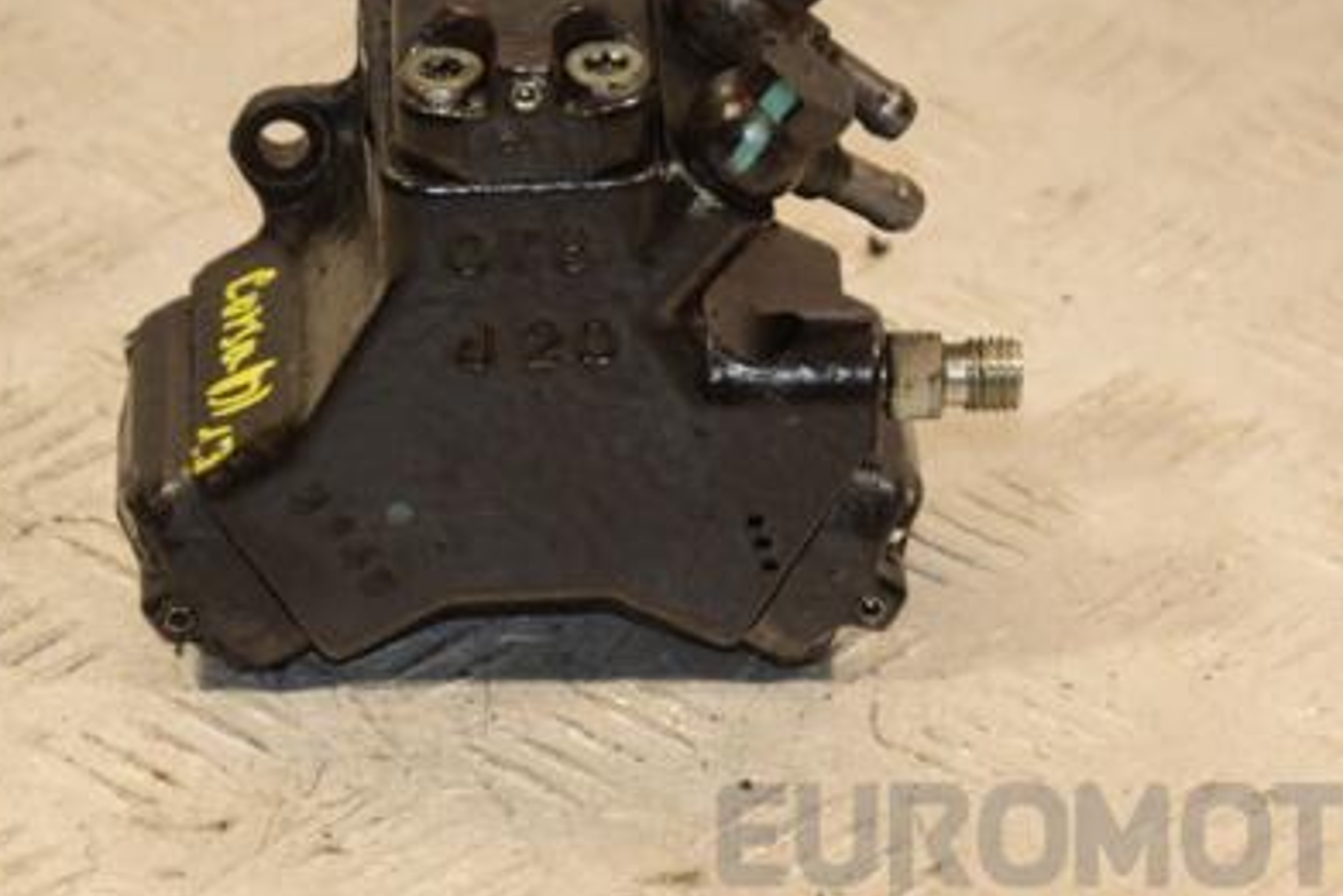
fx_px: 7725
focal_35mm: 207
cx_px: 653
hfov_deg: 9.9
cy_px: 378
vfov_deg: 6.6
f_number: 5.6
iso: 800
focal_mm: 90
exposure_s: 1/200
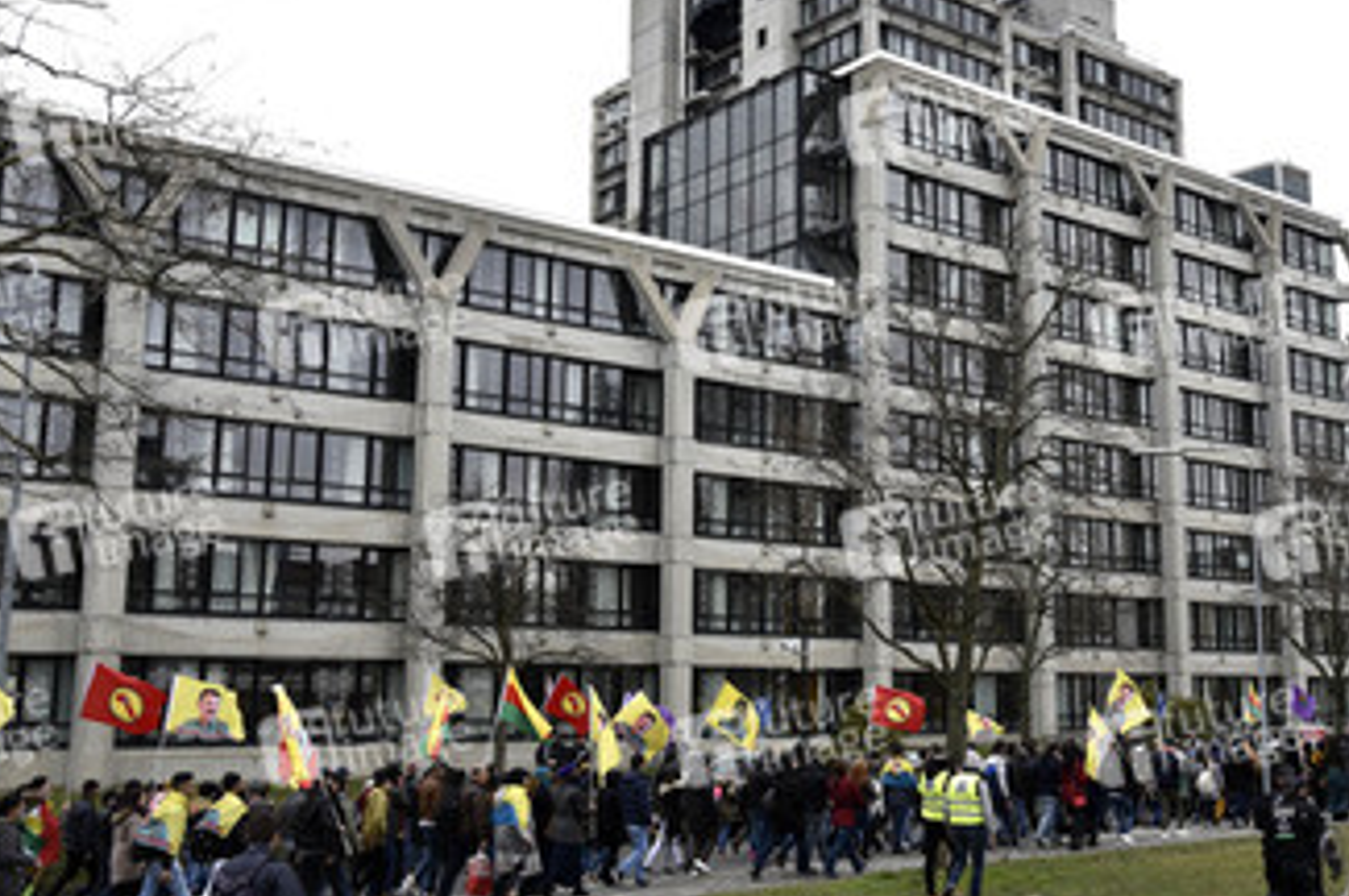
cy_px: 427
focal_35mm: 43
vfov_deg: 31.1
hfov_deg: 45.1
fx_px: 1610
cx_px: 836
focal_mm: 31
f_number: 7.1
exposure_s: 1/200
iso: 400
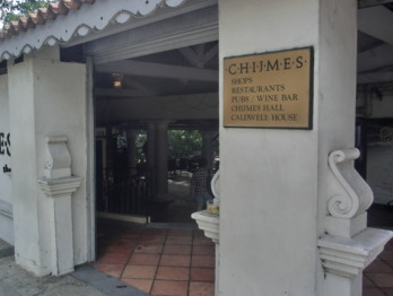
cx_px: 148
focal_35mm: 31
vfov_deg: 45.5
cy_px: 150
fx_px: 352
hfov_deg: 57.6
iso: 100
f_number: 3
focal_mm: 4.24
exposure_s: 1/500
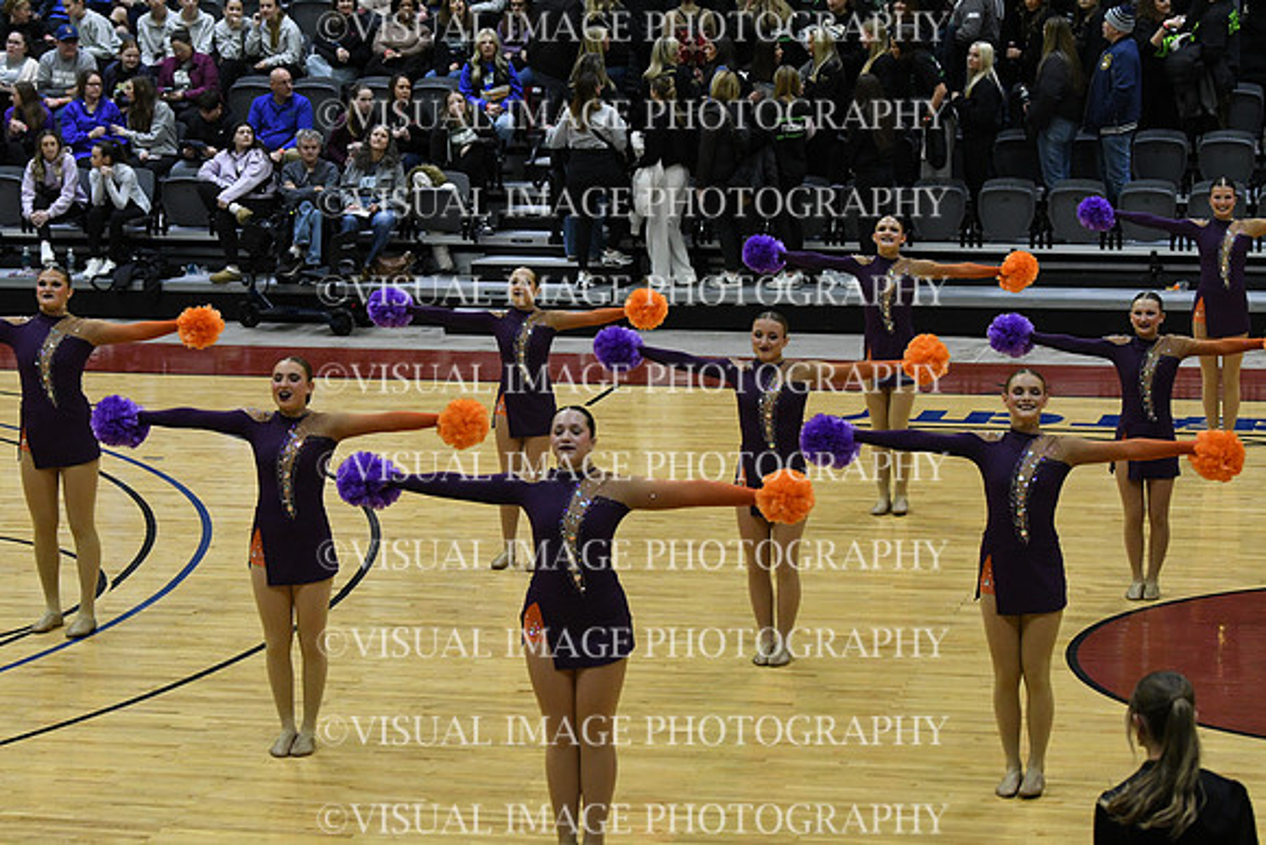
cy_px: 422
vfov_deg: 13.0
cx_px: 633
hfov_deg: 19.5
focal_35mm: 105
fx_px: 3693
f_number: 4
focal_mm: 70
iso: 4000
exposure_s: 1/500
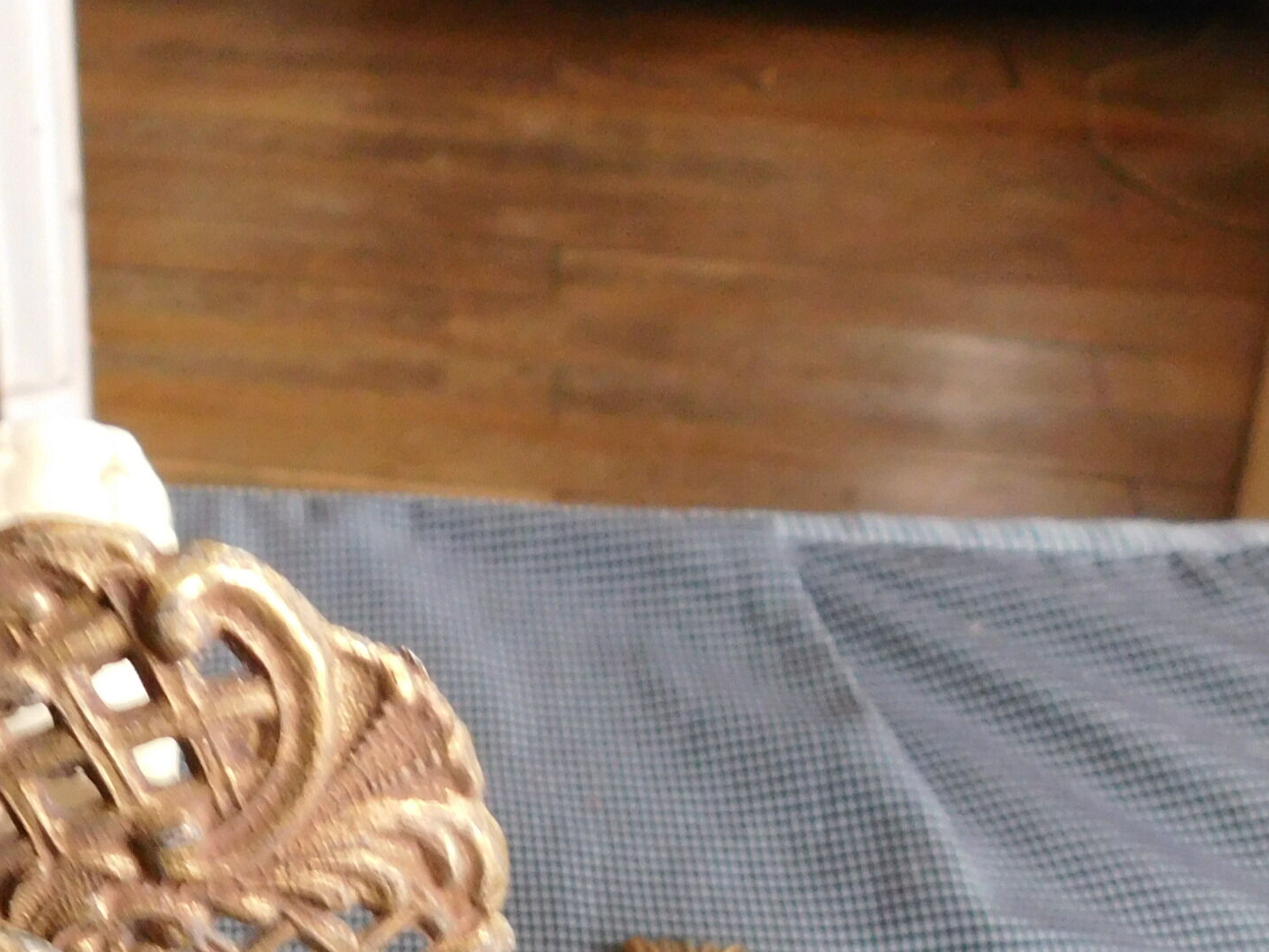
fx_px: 1906
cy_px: 1070
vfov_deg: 25.8
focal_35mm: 52
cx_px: 178
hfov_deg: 35.1
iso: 400
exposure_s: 1/13
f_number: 3
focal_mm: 4
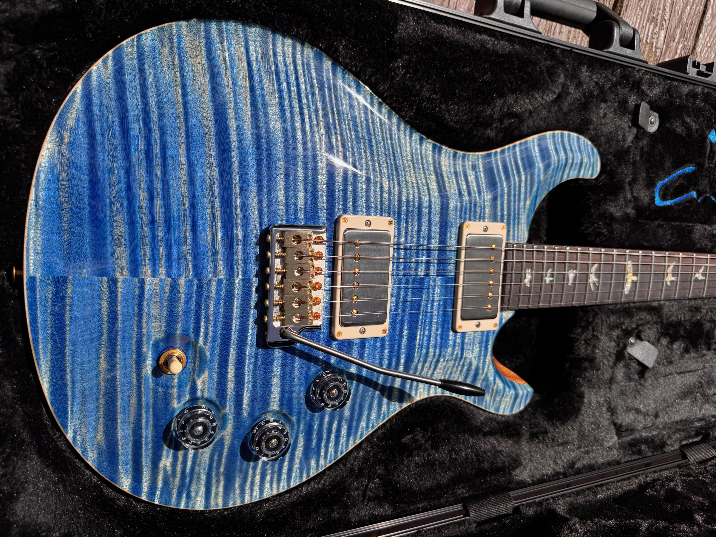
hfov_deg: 71.6
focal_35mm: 24
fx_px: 496
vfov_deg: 56.8
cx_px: 358
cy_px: 268
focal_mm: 6.76
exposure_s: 1/7937
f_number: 1.78
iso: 80
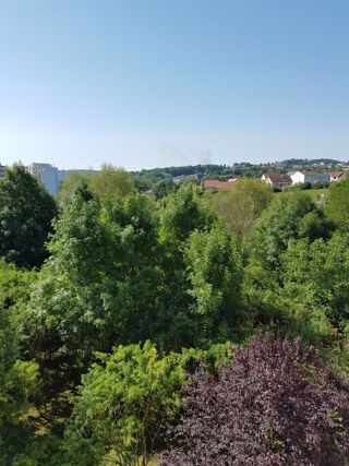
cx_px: 174
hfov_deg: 53.0
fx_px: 350
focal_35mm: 26
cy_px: 233
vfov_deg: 67.3
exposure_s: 1/1856
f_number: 1.7
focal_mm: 4.2
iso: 40
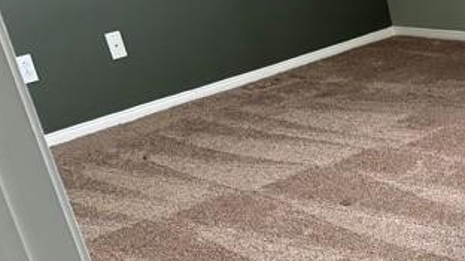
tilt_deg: -25.2
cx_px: 741
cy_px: 318
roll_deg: +5.0
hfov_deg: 19.3
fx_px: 1146
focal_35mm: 93
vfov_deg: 12.7
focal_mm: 5.96
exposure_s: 1/60
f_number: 1.6
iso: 250
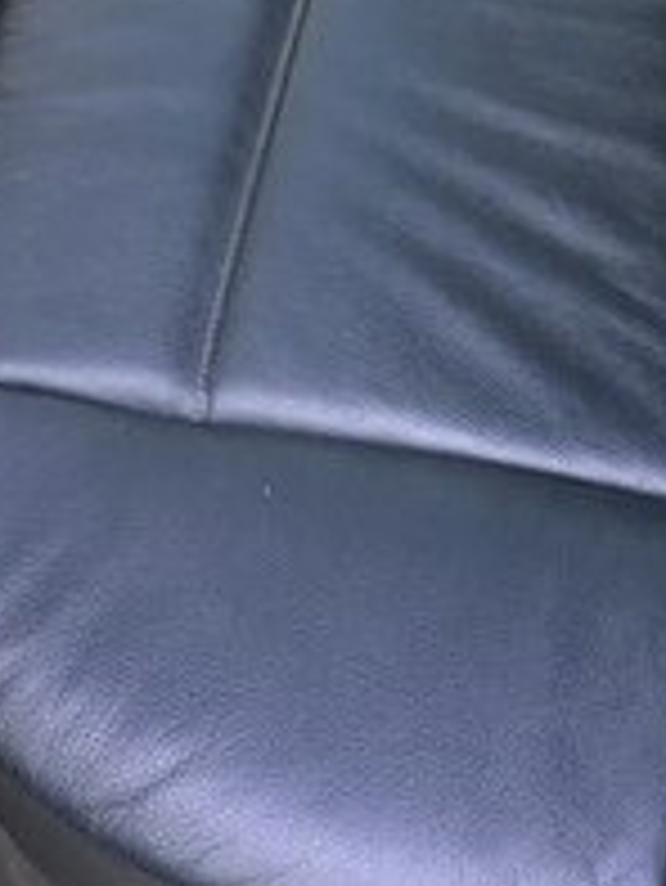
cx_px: 410
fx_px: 1871
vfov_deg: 24.0
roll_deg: +7.8
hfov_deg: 20.2
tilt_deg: -38.1
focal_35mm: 73
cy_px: -211
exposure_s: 1/33
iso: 100
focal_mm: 4.15
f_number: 2.2
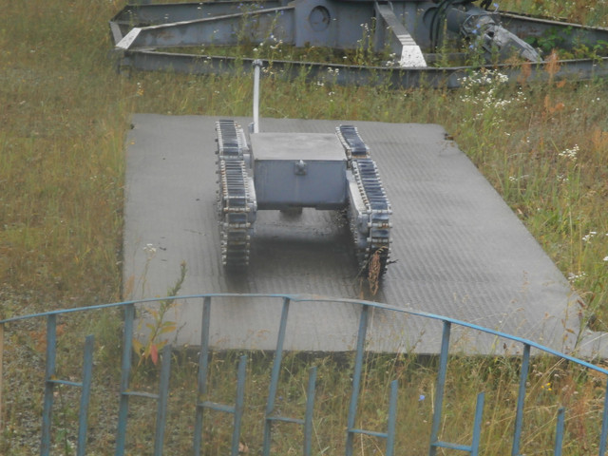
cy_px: 228
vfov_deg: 11.4
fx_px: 2283
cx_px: 304
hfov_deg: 15.2
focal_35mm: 130
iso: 200
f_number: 6.5
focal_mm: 23.5
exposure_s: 1/60
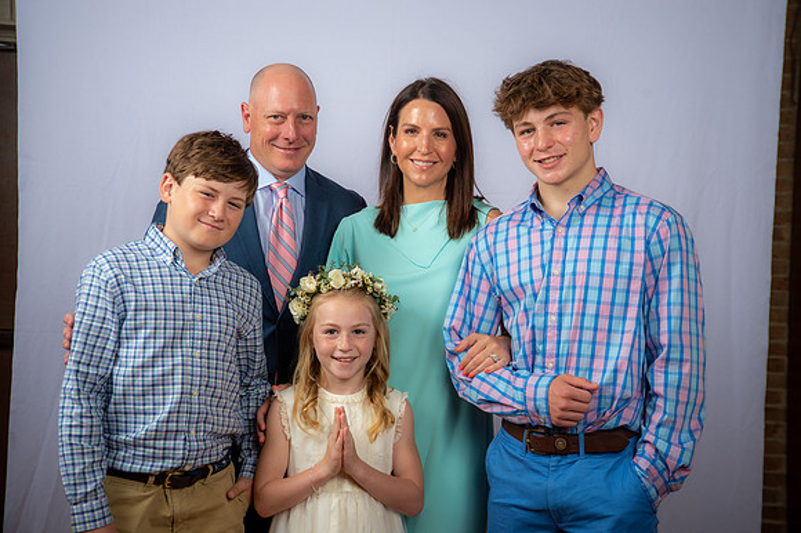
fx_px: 1379
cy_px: 266
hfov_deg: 32.4
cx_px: 400
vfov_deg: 21.9
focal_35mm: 62
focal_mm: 62
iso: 250
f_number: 6.3
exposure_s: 1/160
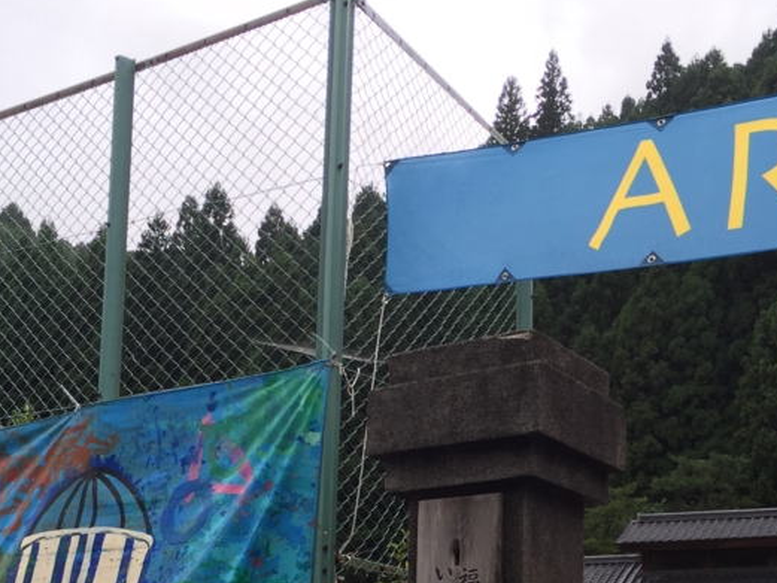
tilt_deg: +8.4
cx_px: 441
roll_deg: -1.9
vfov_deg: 24.7
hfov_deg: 33.7
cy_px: 562
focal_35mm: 57
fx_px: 1280
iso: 32
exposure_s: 1/191
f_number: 2.2
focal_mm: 4.15
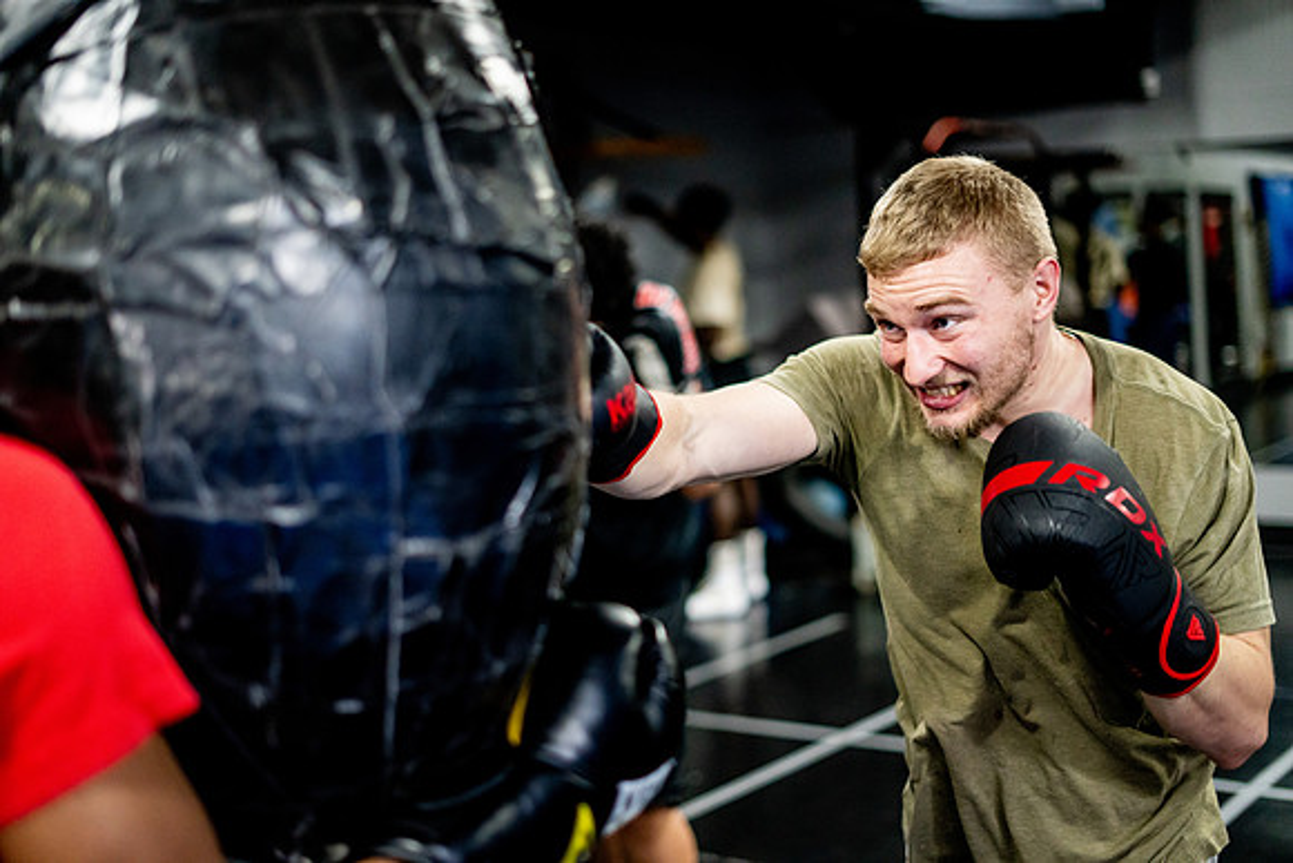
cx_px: 646
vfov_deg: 27.0
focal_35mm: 50
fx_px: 1796
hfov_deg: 39.6
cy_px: 432
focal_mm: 50
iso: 4000
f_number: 1.8
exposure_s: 1/500
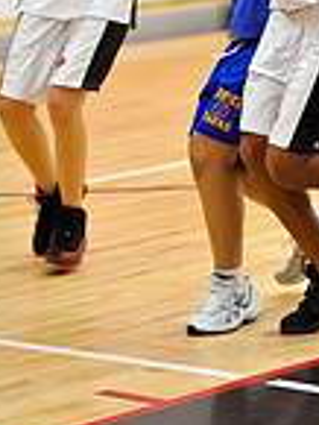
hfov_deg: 5.9
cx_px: 367
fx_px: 3104
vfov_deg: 7.7
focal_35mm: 253
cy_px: -144
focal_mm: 85
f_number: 2
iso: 2000
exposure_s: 1/500
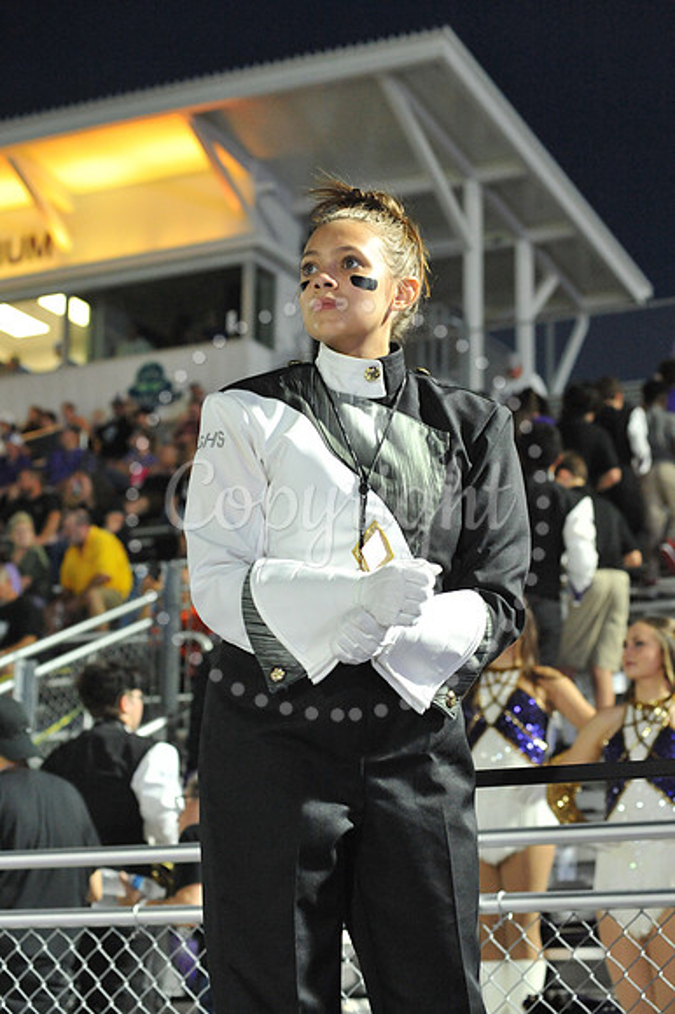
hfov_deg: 17.0
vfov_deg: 25.4
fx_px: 2253
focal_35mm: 80
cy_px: 507
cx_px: 338
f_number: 5.6
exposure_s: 1/125
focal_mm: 80
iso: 5000
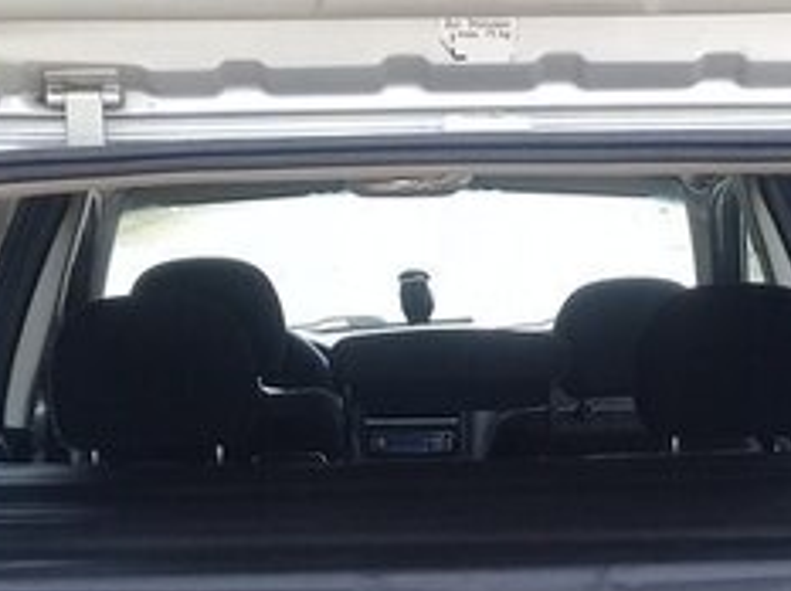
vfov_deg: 16.0
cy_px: 722
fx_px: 2008
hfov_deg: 22.3
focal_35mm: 88
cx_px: 421
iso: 50
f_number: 2.2
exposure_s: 1/131
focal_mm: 3.3
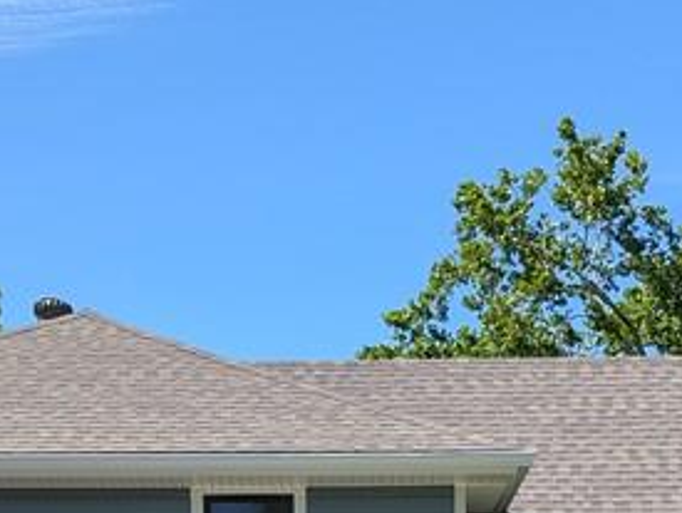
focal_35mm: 89
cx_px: 291
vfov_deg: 15.5
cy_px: 741
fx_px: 1756
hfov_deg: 22.0
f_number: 1.68
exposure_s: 1/606
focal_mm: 6.9
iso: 21
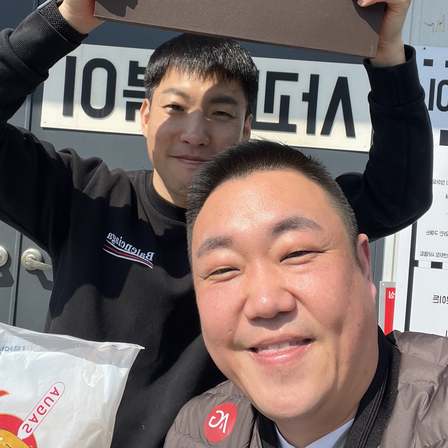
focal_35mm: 36
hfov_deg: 46.0
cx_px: 228
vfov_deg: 45.6
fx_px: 527
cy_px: 165
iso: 32
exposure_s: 1/1316
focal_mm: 2.71
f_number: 2.2
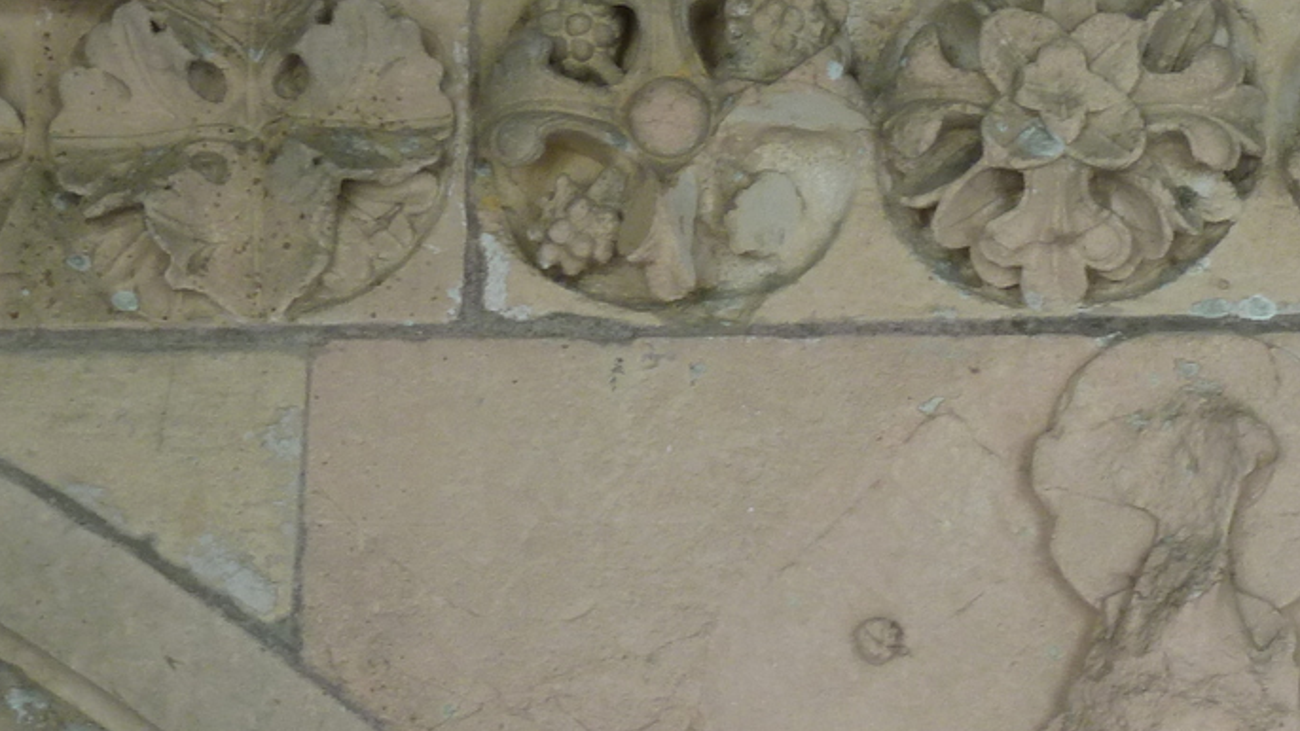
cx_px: 1171
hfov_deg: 11.7
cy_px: 900
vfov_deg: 6.6
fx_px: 6309
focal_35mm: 183
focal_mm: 11.9
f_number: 4.1
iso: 100
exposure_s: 1/40
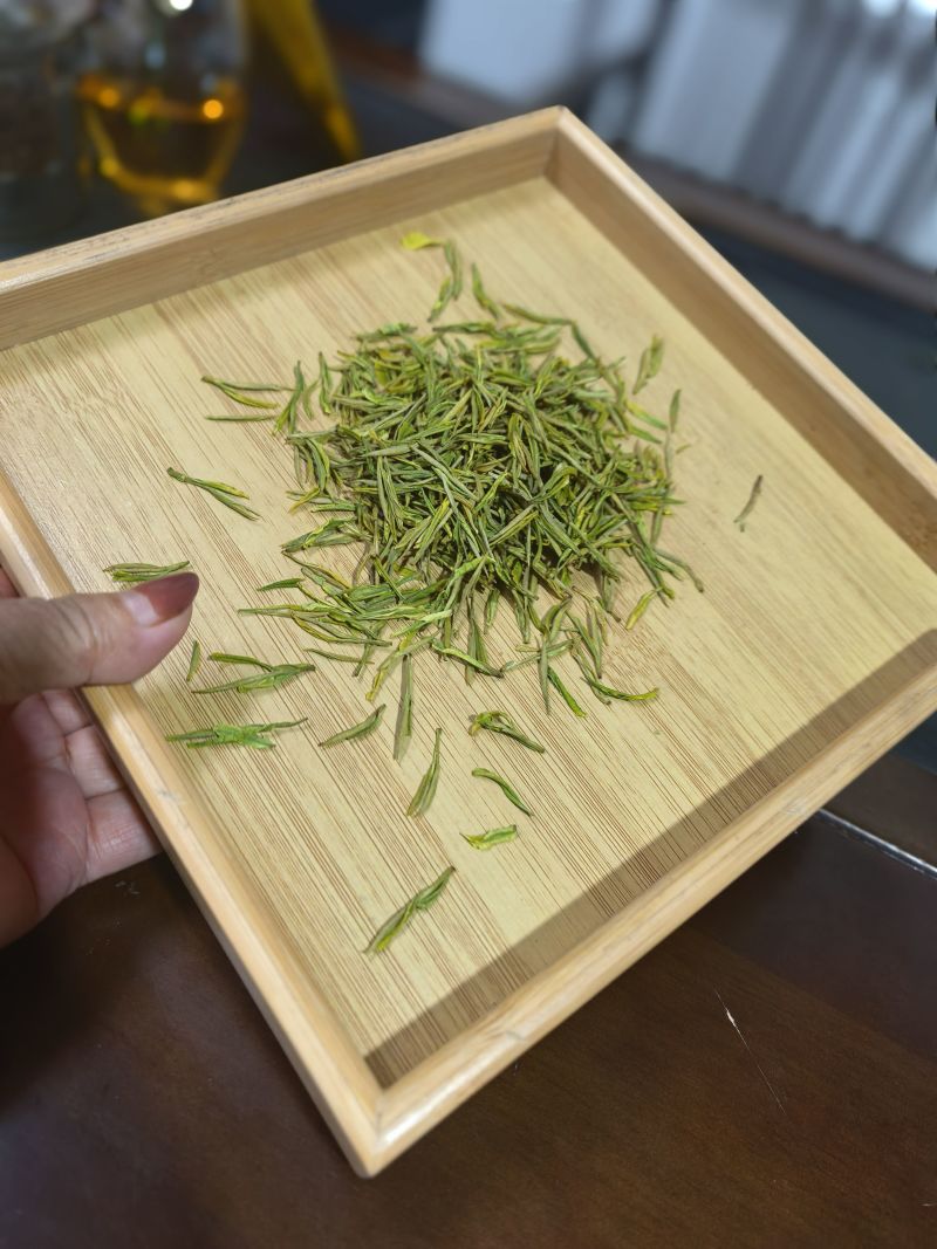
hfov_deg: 56.8
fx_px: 866
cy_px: 624
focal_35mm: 24
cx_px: 468
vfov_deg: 71.6
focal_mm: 8.5
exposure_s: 1/33.3
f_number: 2
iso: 320
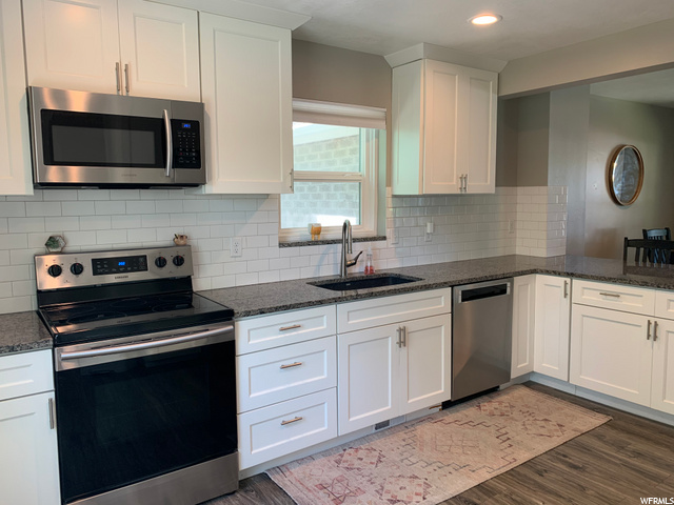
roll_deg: +0.4
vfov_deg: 53.1
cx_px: 337
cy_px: 252
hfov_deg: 67.3
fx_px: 506
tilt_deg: -3.9
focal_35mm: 26
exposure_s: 1/60
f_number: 1.8
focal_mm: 4.25
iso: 64
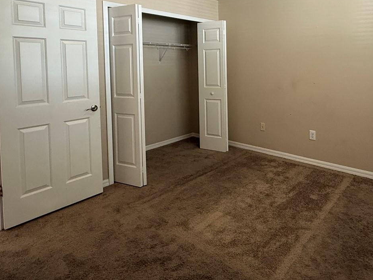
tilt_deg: -1.3
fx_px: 259
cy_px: 74
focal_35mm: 24
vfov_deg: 54.5
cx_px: 216
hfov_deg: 71.1
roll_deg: +1.0
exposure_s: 1/60
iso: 400
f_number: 2.2
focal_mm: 2.22
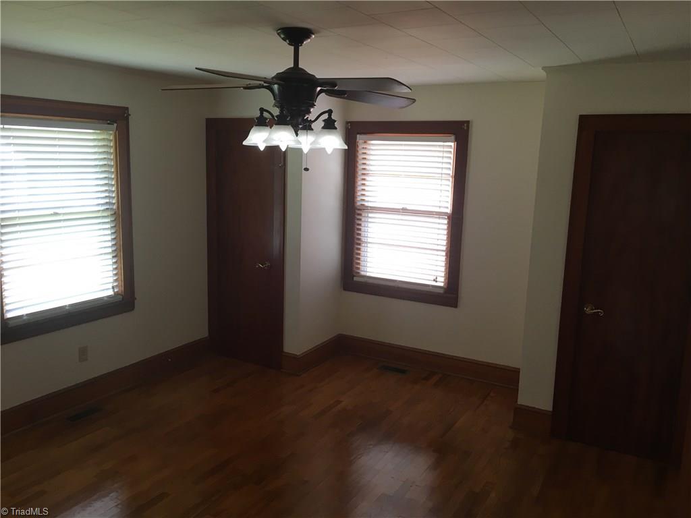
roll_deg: -1.4
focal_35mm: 29
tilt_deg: -8.9
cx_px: 346
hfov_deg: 61.7
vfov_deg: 48.2
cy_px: 259
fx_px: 579
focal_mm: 4.15
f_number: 2.2
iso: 50
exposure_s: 1/30
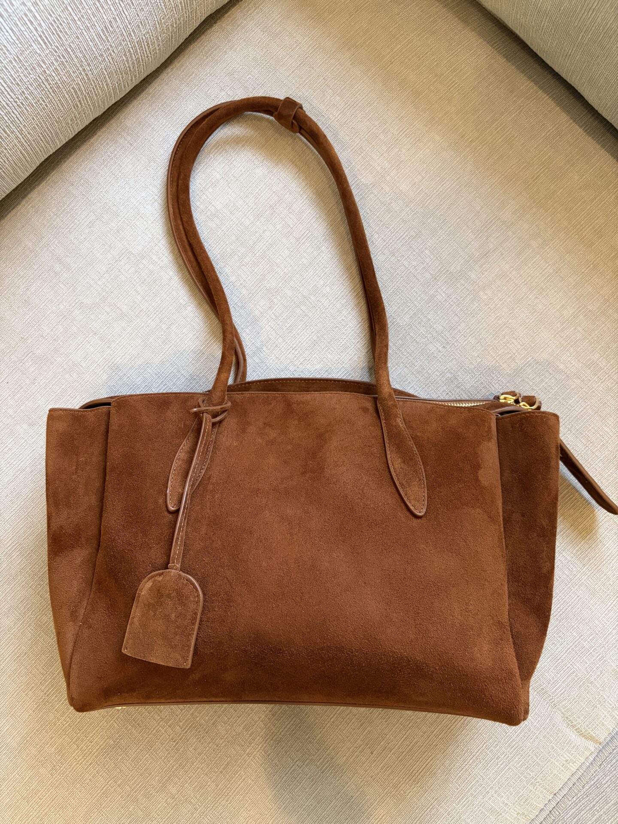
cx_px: 309
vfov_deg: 67.3
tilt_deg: -84.9
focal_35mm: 26
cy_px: 412
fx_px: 619
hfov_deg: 53.1
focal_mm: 5.96
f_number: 1.6
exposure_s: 1/60
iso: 400
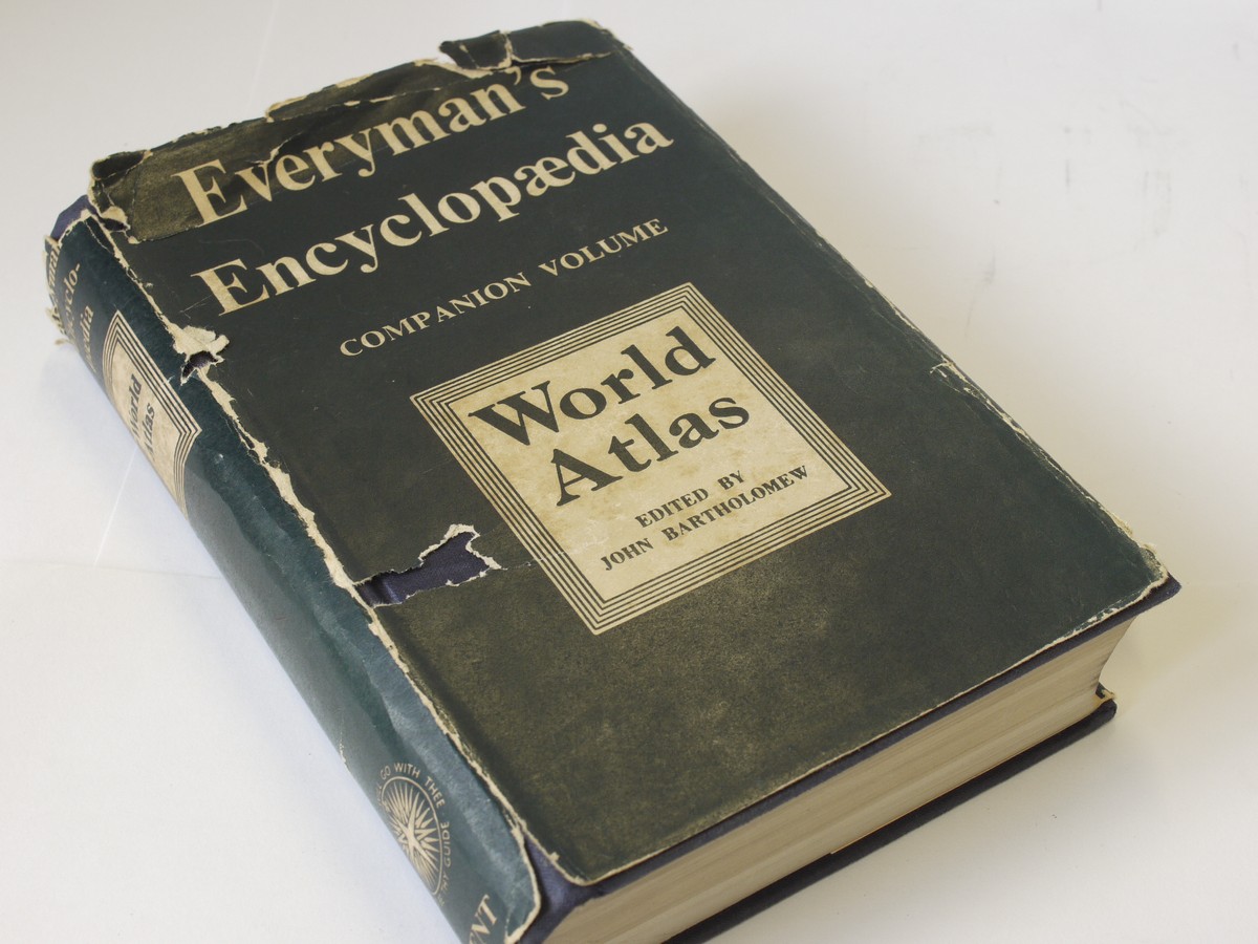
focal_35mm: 60
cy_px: 472
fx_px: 2180
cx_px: 629
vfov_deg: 24.4
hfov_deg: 32.2
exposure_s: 1/40
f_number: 8
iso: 400
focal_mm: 30
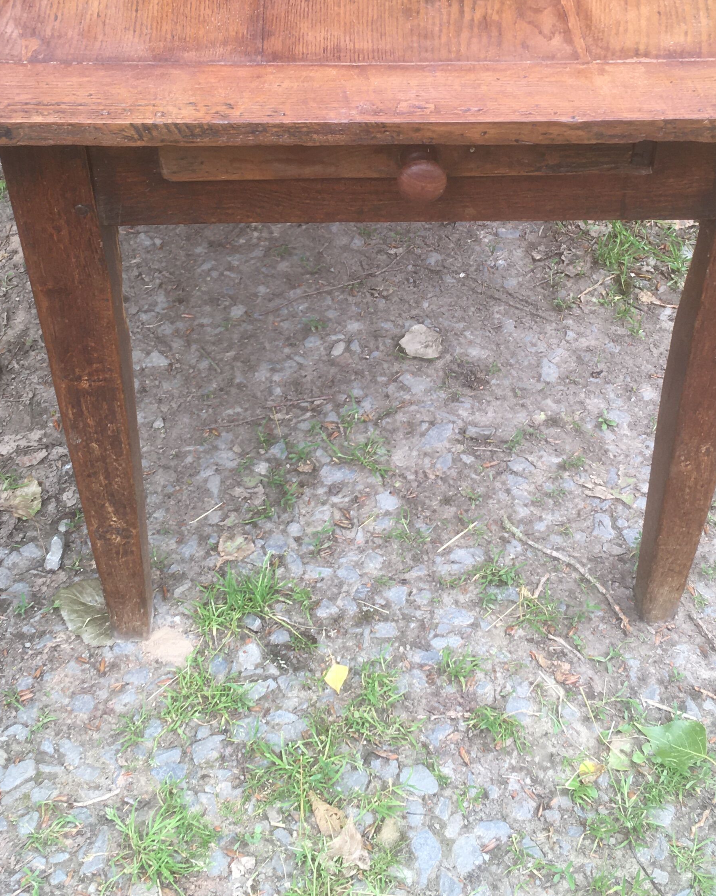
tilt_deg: -41.9
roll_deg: -2.0
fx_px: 1351
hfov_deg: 29.6
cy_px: 271
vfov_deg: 36.1
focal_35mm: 51
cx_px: 409
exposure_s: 1/50
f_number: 2.2
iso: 25
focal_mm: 4.15
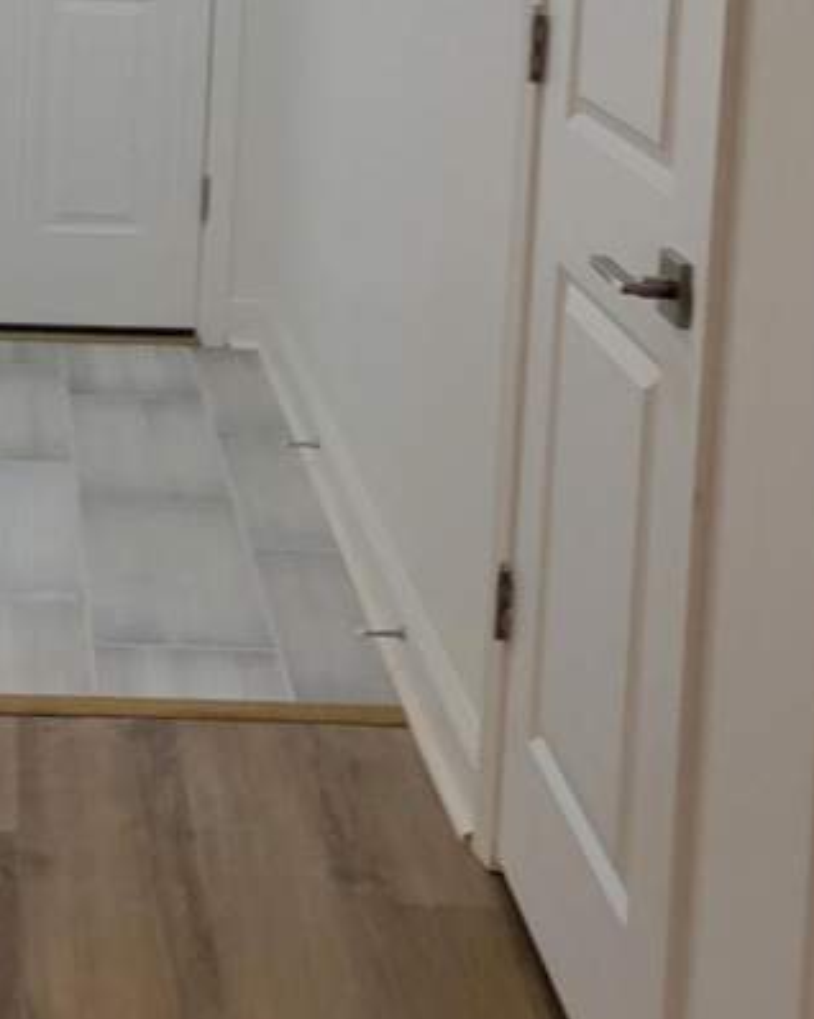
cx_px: 74
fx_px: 2049
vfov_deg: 25.7
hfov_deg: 21.9
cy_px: -115
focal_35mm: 68
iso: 100
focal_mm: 5.4
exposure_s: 1/120
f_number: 1.8
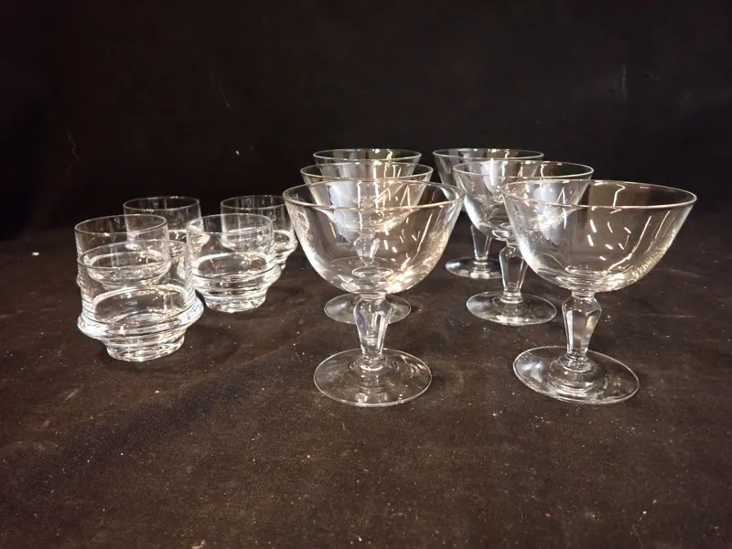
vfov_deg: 68.7
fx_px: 402
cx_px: 366
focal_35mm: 19
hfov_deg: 84.7
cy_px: 274
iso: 1000
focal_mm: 3.33
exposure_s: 1/30
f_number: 2
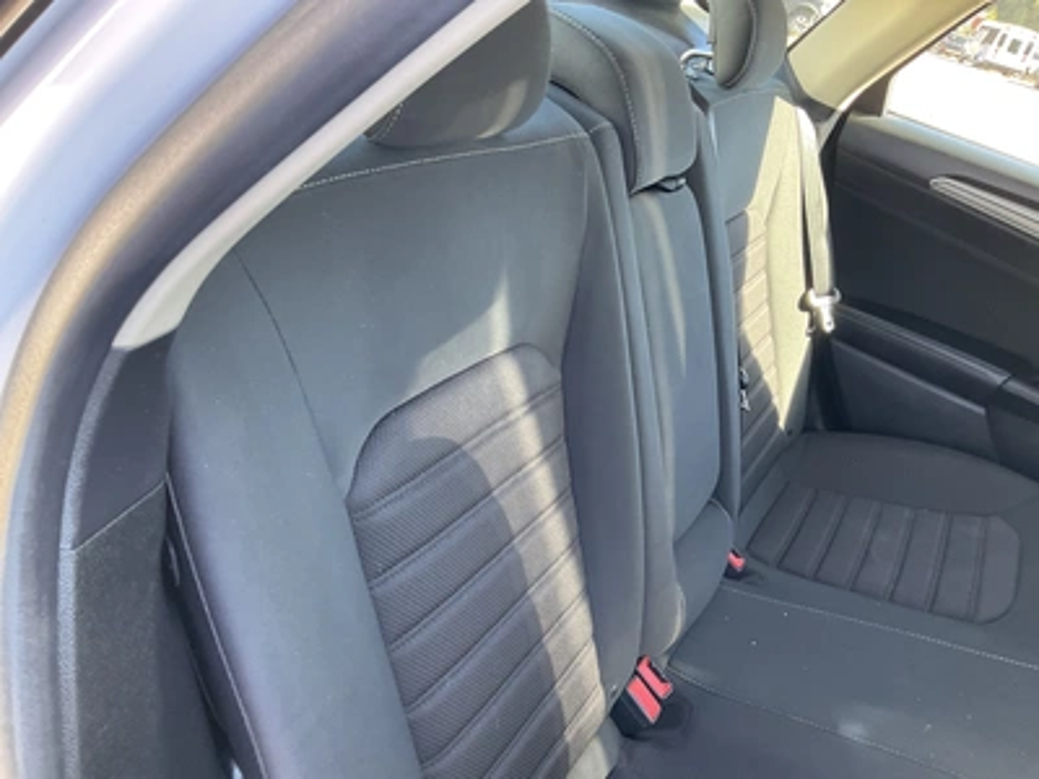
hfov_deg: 61.7
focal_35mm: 29
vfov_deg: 48.2
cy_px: 390
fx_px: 870
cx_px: 520
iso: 64
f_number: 1.8
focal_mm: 3
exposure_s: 1/62
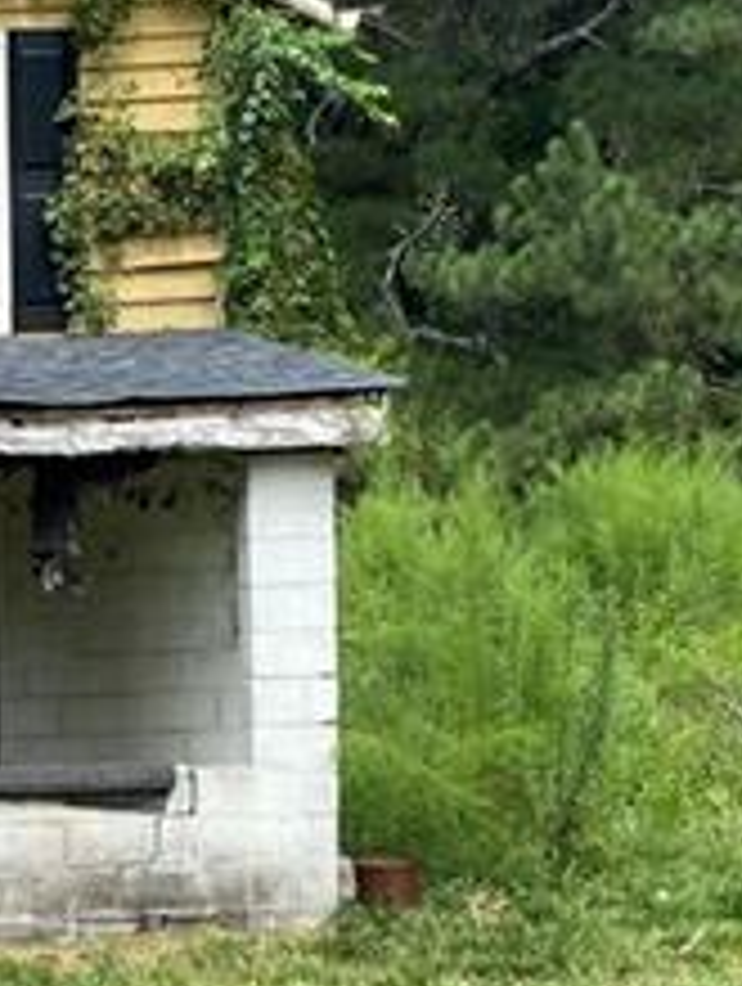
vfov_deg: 21.5
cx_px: -261
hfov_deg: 15.4
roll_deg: +1.0
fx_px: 2593
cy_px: 554
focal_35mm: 91
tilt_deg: -3.0
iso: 32
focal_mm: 4.25
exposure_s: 1/871
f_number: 1.8
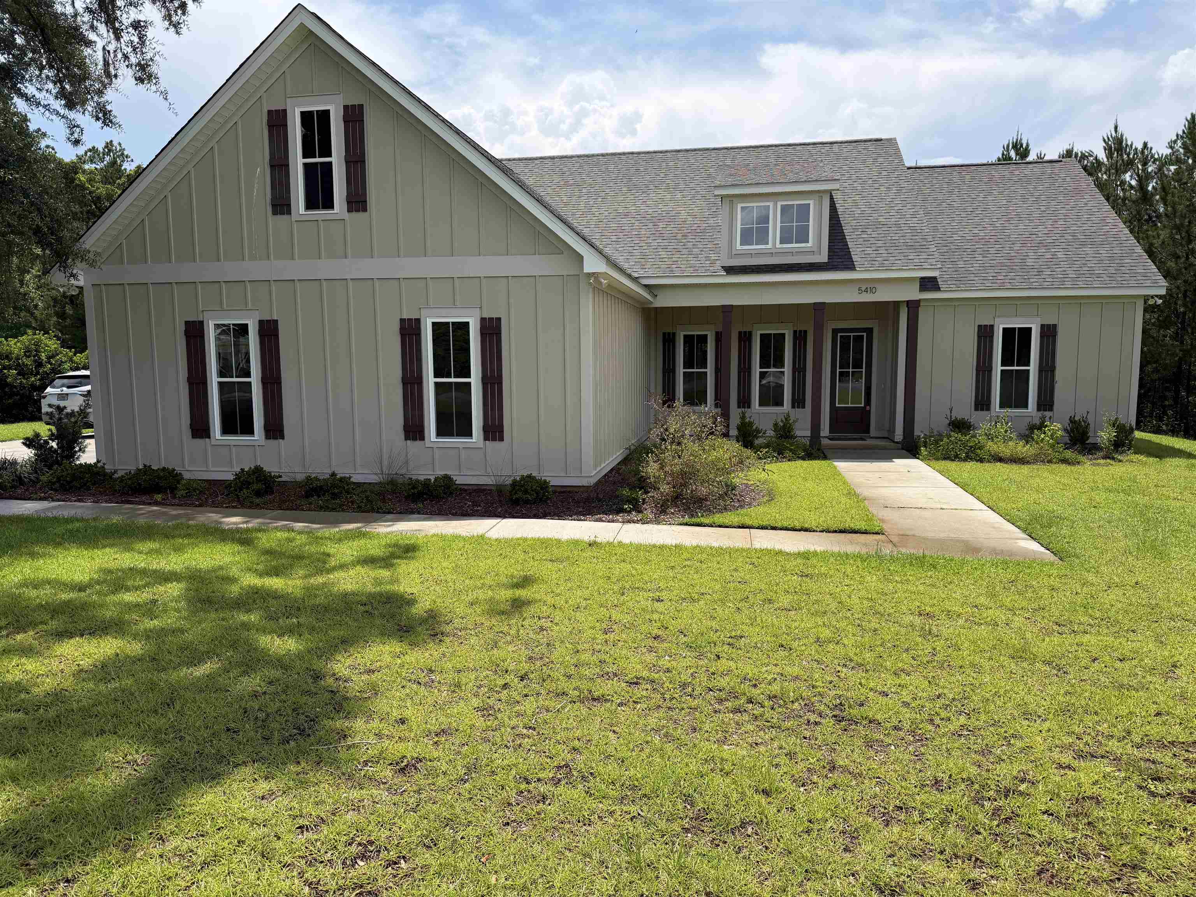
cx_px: 598
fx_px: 829
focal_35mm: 24
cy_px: 448
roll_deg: +0.5
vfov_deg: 56.8
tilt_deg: -6.2
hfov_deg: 71.6
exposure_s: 1/6173
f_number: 1.78
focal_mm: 6.76
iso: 100
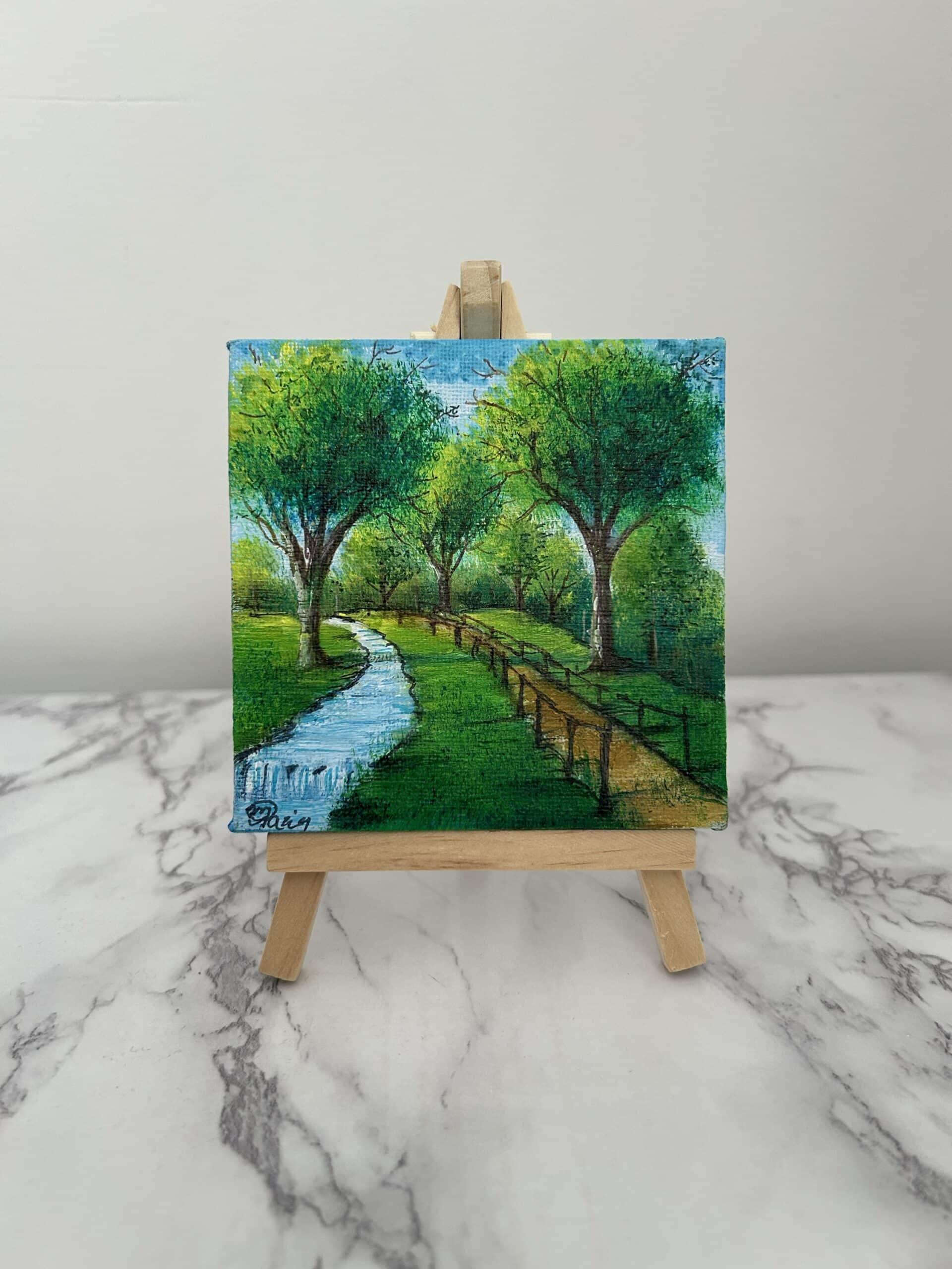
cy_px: 634
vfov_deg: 67.3
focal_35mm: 26
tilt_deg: -17.5
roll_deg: +0.5
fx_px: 953
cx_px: 476
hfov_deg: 53.1
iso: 125
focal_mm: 5.7
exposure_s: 1/121
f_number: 1.5
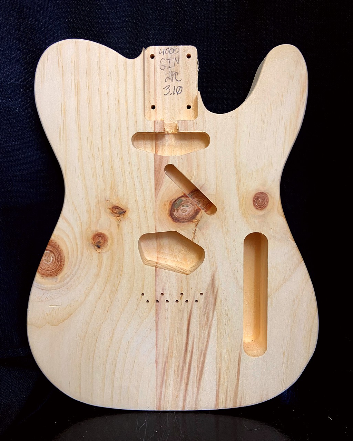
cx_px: 176
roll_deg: +0.5
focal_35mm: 28
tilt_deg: -9.0
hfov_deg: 51.5
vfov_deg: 62.2
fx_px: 366
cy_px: 222
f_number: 1.8
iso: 100
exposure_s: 1/60
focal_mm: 4.25
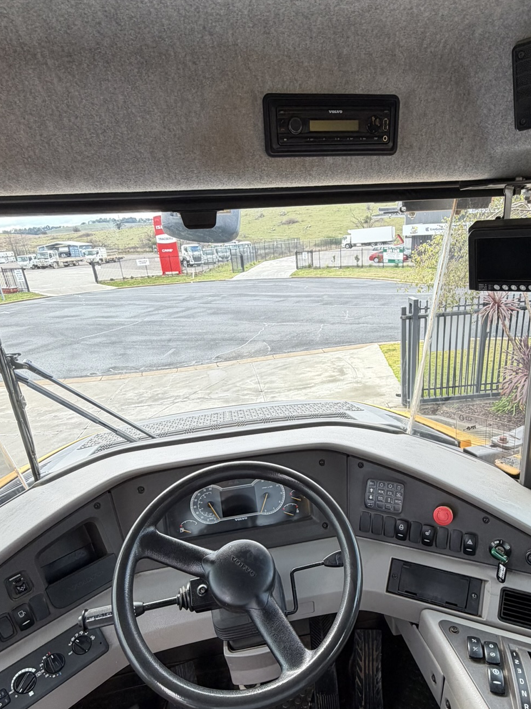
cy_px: 421
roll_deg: +3.6
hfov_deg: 60.6
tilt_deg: -23.0
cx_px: 315
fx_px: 450
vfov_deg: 75.7
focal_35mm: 22
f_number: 2.2
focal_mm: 2.22
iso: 64
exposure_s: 1/121
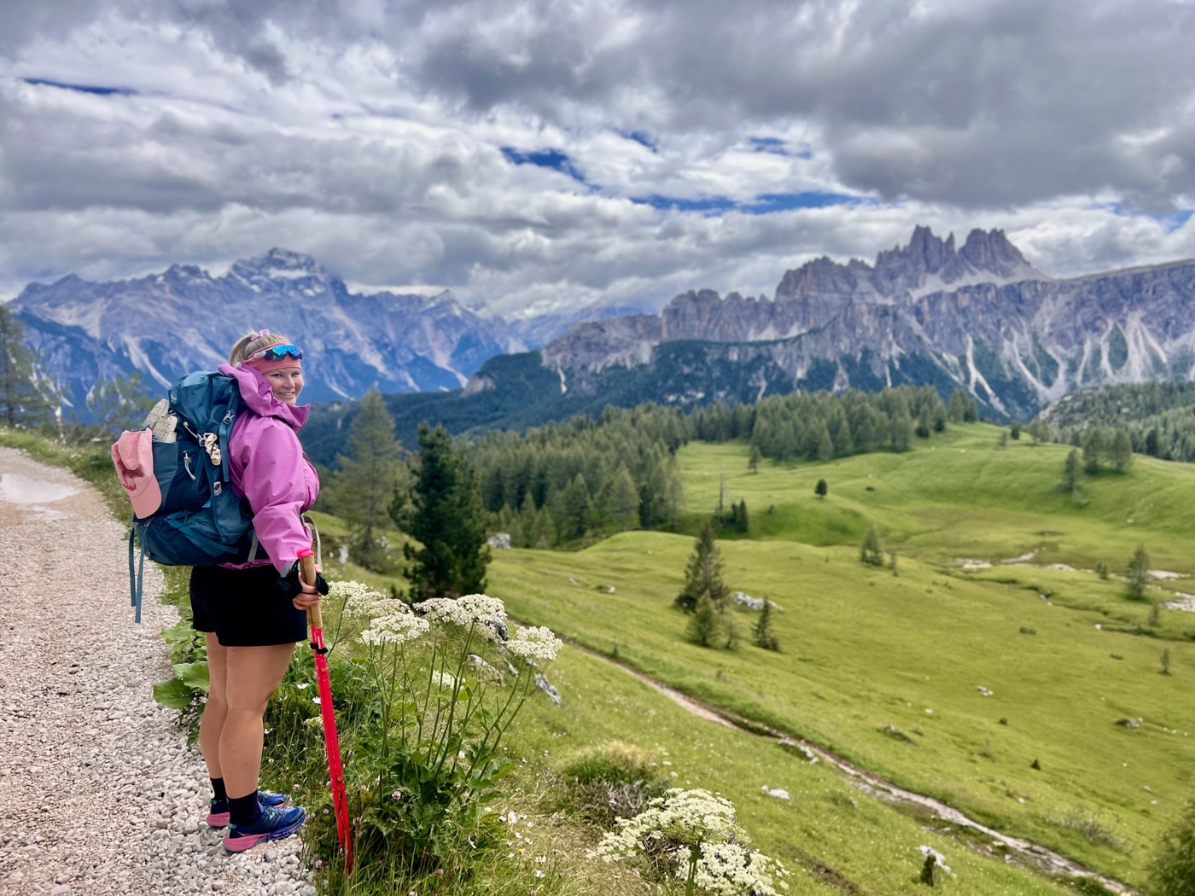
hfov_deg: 67.3
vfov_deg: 53.1
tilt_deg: -7.3
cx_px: 598
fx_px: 898
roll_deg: -0.9
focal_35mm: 26
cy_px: 448
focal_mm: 5.7
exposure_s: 1/4630
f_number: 1.5
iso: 50
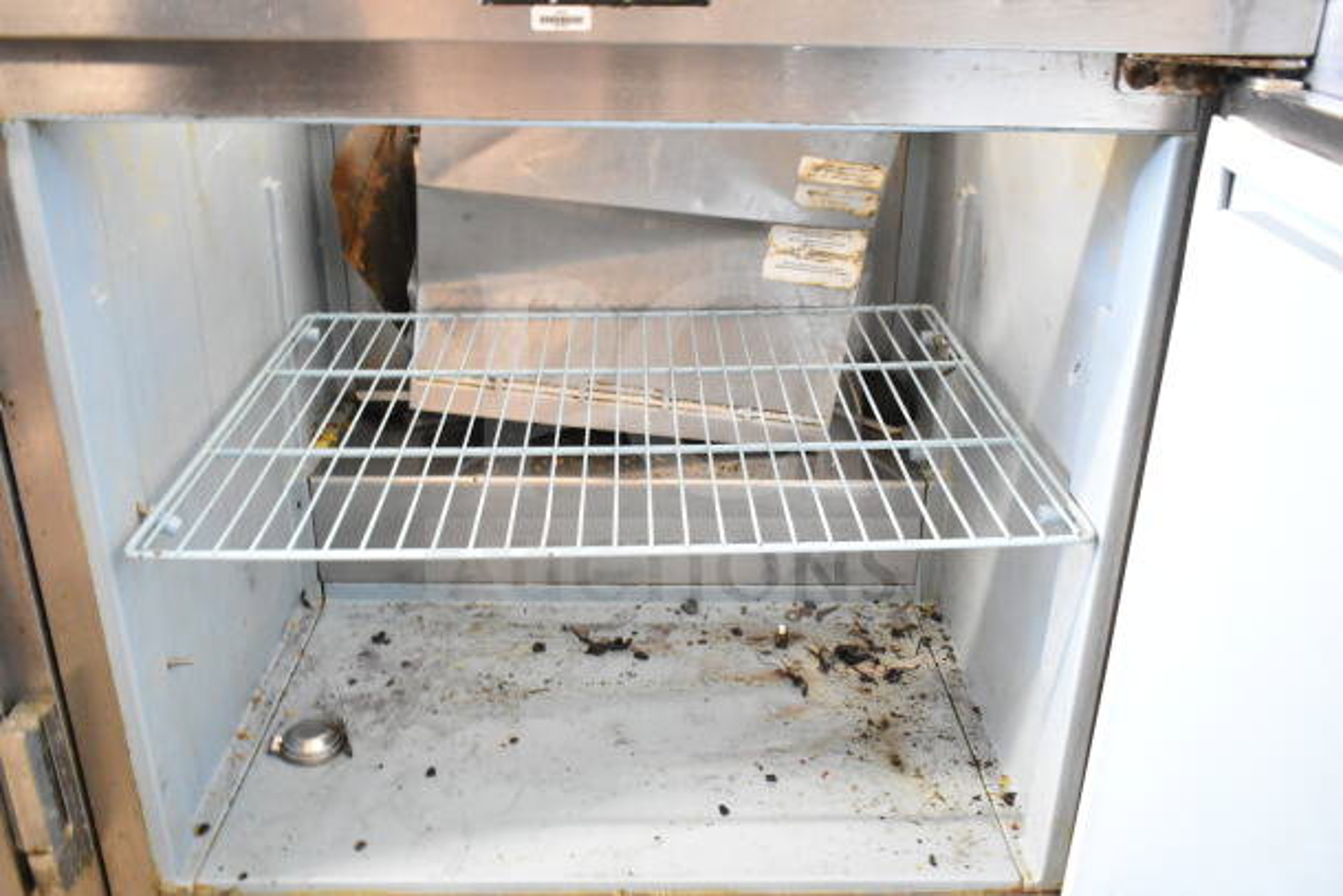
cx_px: 672
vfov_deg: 41.7
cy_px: 448
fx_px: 1175
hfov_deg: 59.5
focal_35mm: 32
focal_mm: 21
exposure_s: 1/30
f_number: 3.8
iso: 7200
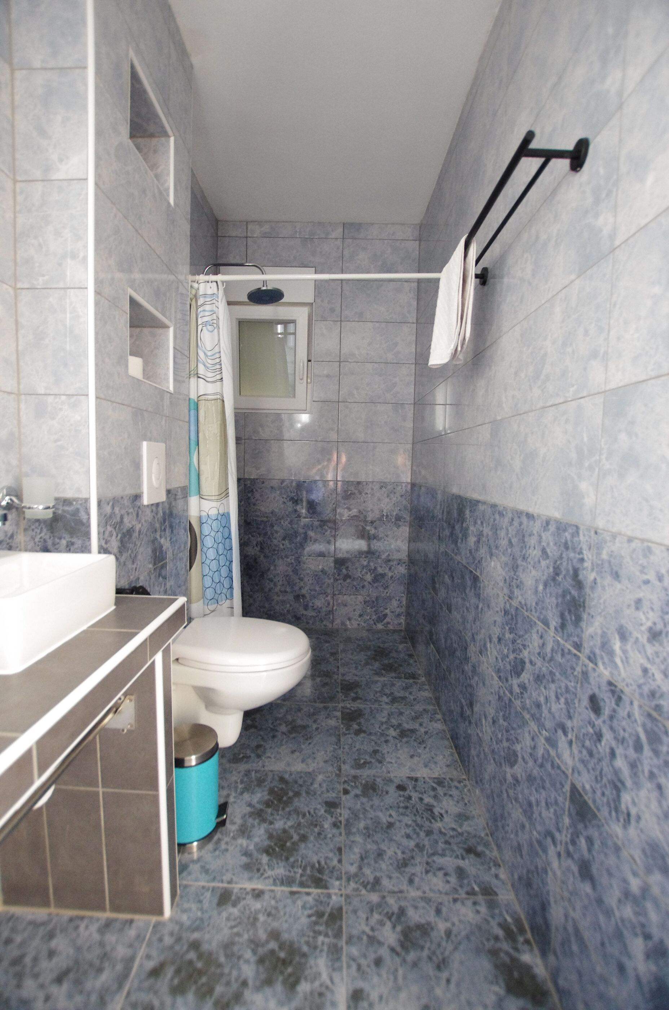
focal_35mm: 15
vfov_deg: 100.5
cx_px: 334
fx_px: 420
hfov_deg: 77.1
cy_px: 505
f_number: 3.5
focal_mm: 10
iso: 3200
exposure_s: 1/10
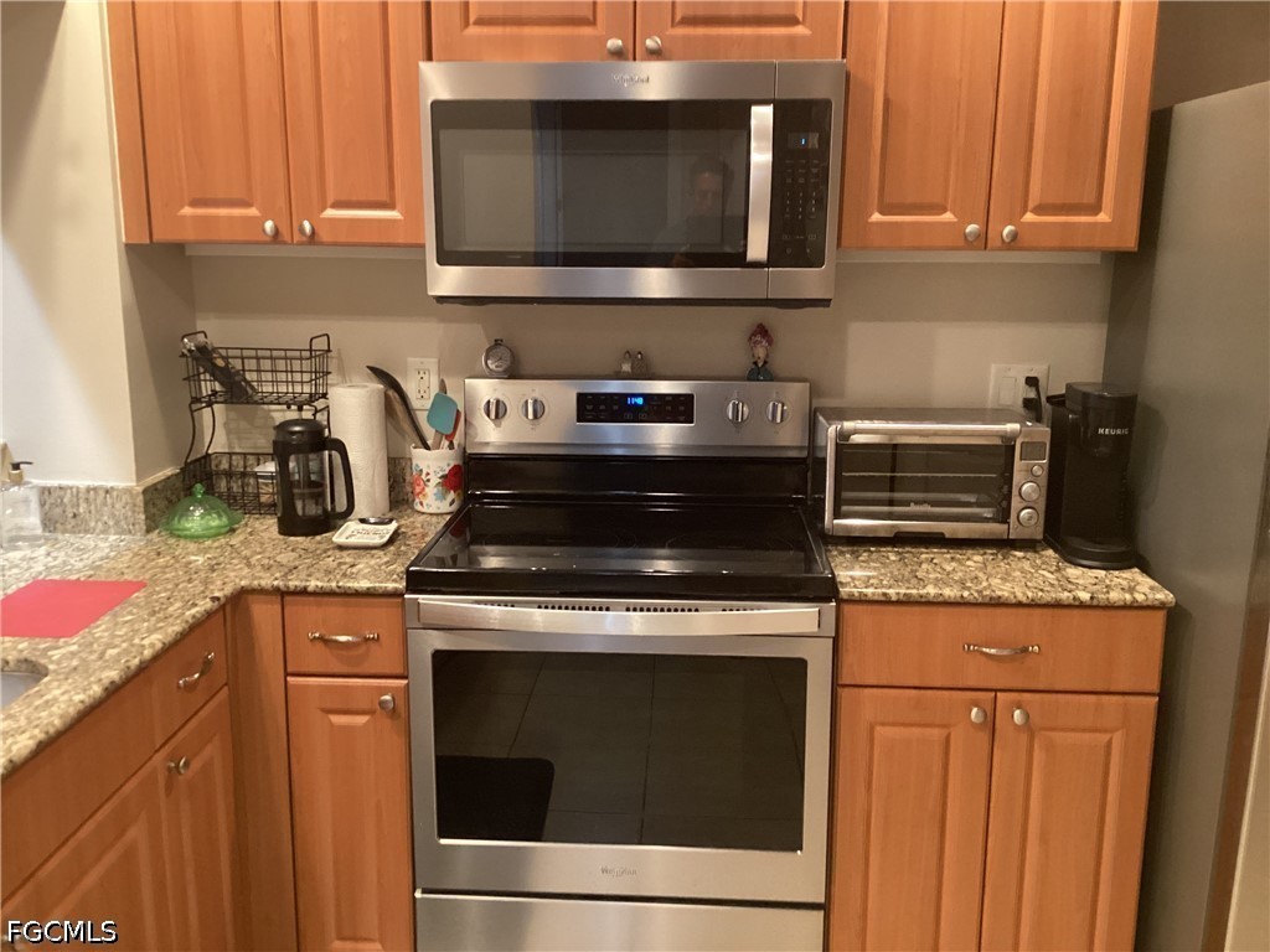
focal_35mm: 31
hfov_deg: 58.4
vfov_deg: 45.4
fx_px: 1137
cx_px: 635
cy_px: 476
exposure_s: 1/40
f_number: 2.4
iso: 400
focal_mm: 3.3
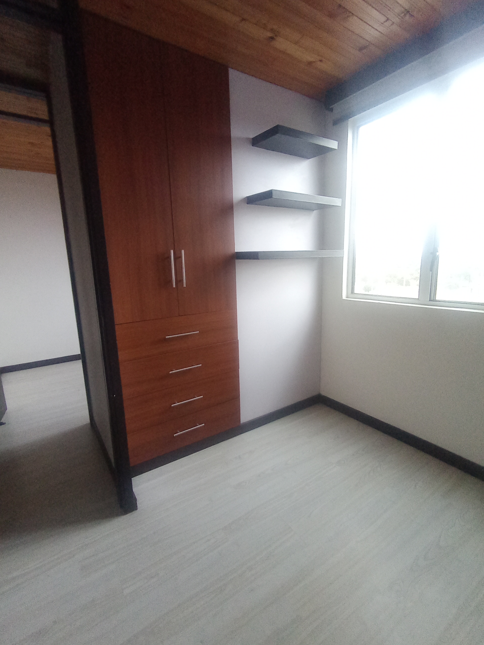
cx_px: 242
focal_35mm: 17
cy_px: 322
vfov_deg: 91.0
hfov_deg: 74.7
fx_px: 317
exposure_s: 1/120
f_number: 2.2
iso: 275
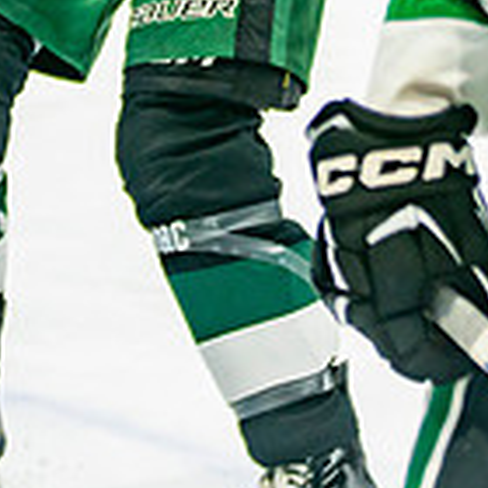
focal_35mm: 360
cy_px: -237
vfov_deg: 4.8
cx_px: 147
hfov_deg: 4.9
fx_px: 5742
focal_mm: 88
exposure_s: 1/640
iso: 1000
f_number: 2.8
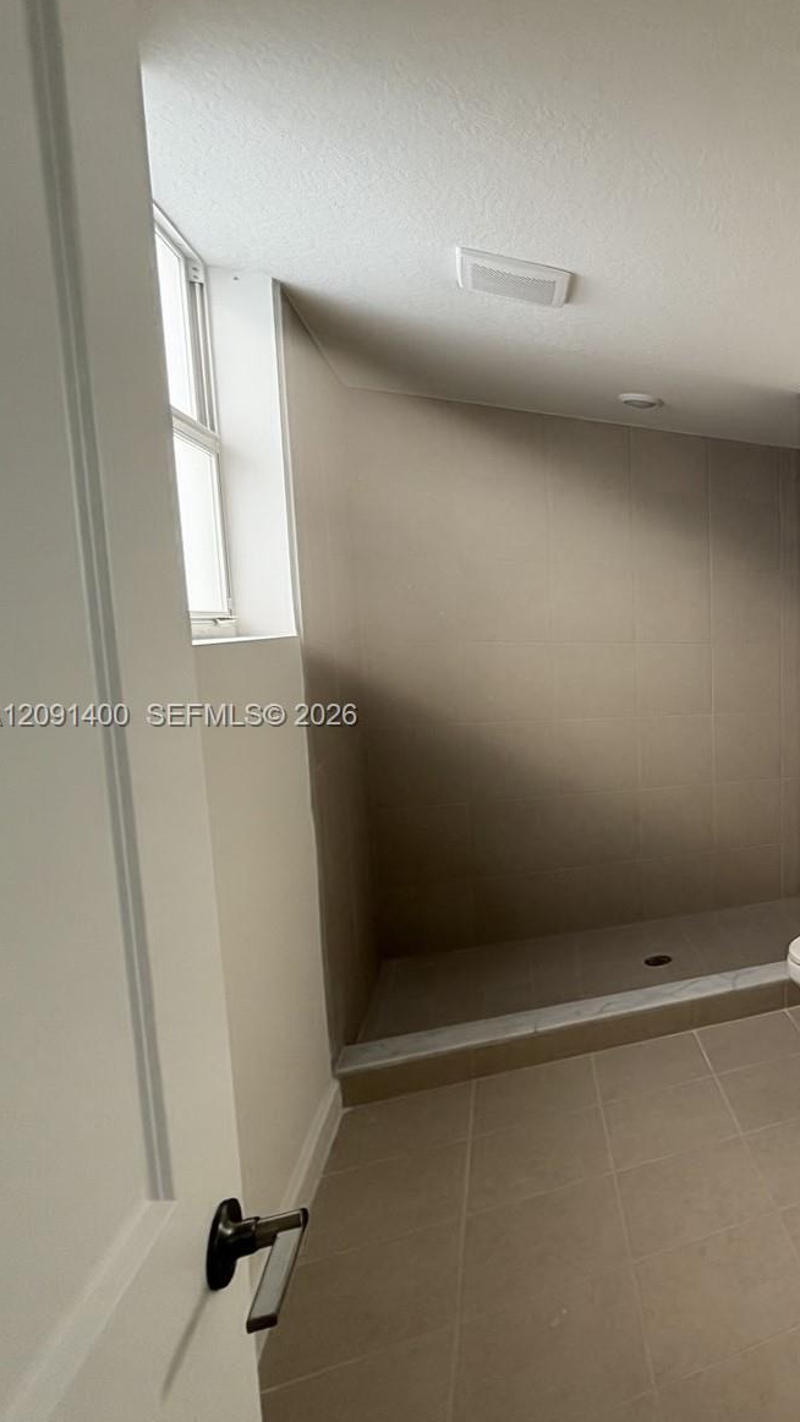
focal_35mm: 21
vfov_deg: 83.8
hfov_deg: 39.3
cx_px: 955
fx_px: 792
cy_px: 717
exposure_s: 1/121
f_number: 2.2
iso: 200
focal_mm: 2.22
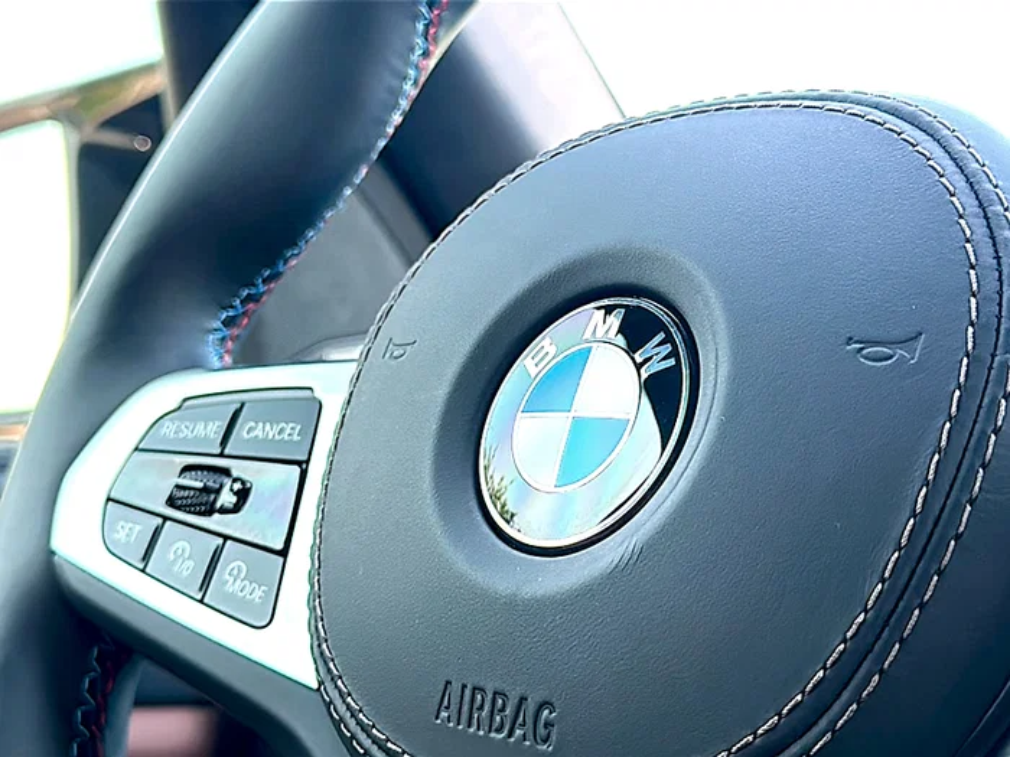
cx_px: 505
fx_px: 1342
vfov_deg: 31.5
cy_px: 378
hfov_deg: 41.2
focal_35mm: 46
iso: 100
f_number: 1.78
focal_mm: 6.86
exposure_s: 1/181
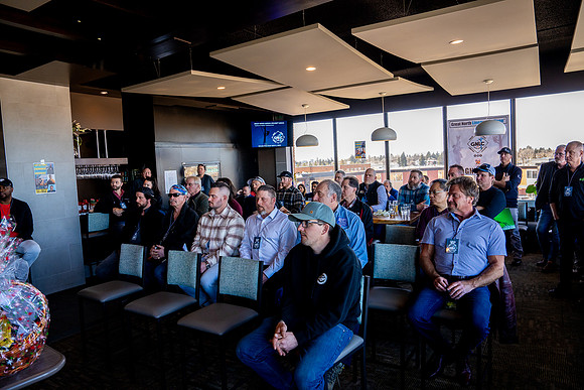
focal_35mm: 24
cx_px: 292
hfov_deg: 73.7
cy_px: 195
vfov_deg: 53.2
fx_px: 389
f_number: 5.6
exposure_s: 1/160
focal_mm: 24
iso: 1250
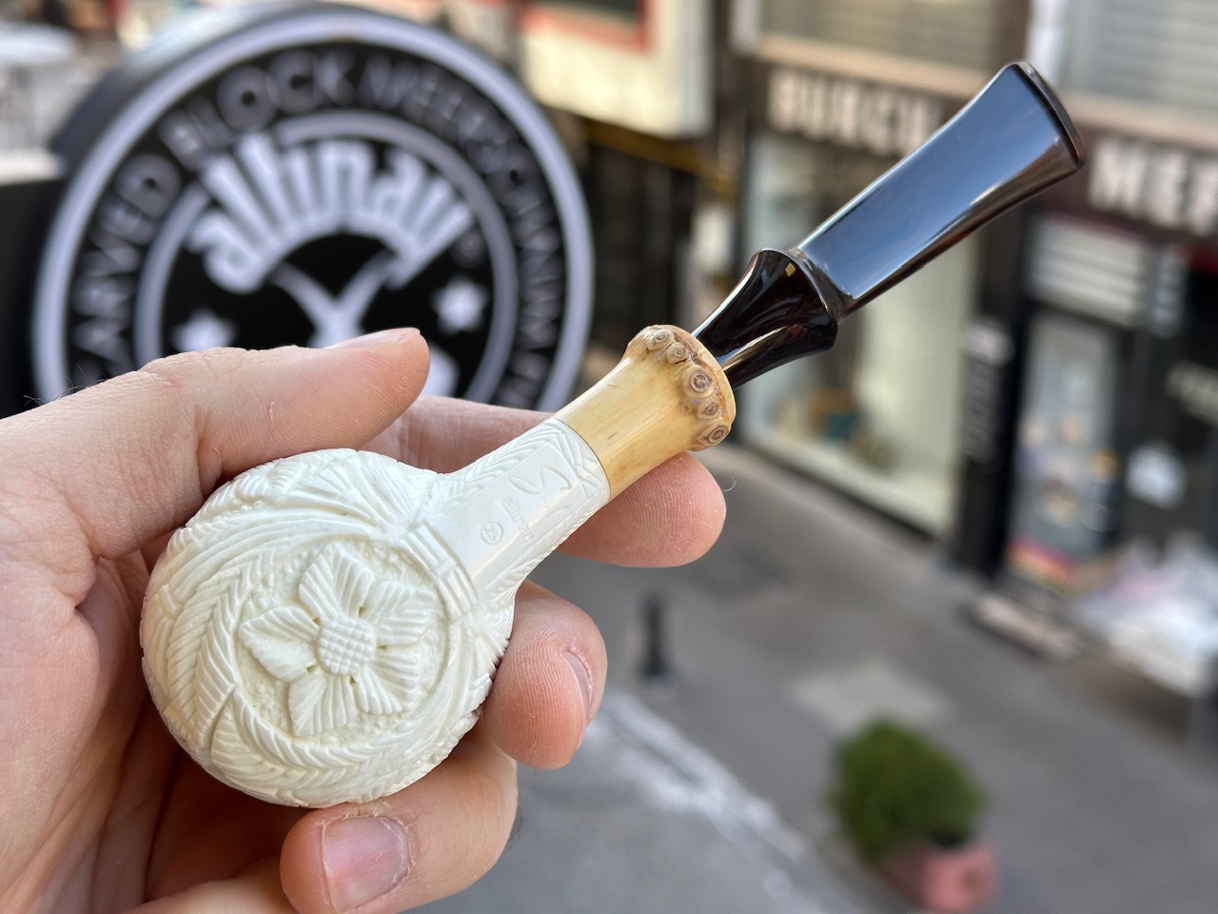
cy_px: 457
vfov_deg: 30.3
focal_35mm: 48
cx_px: 609
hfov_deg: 39.7
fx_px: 1689
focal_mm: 6.86
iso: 64
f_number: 1.78
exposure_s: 1/345
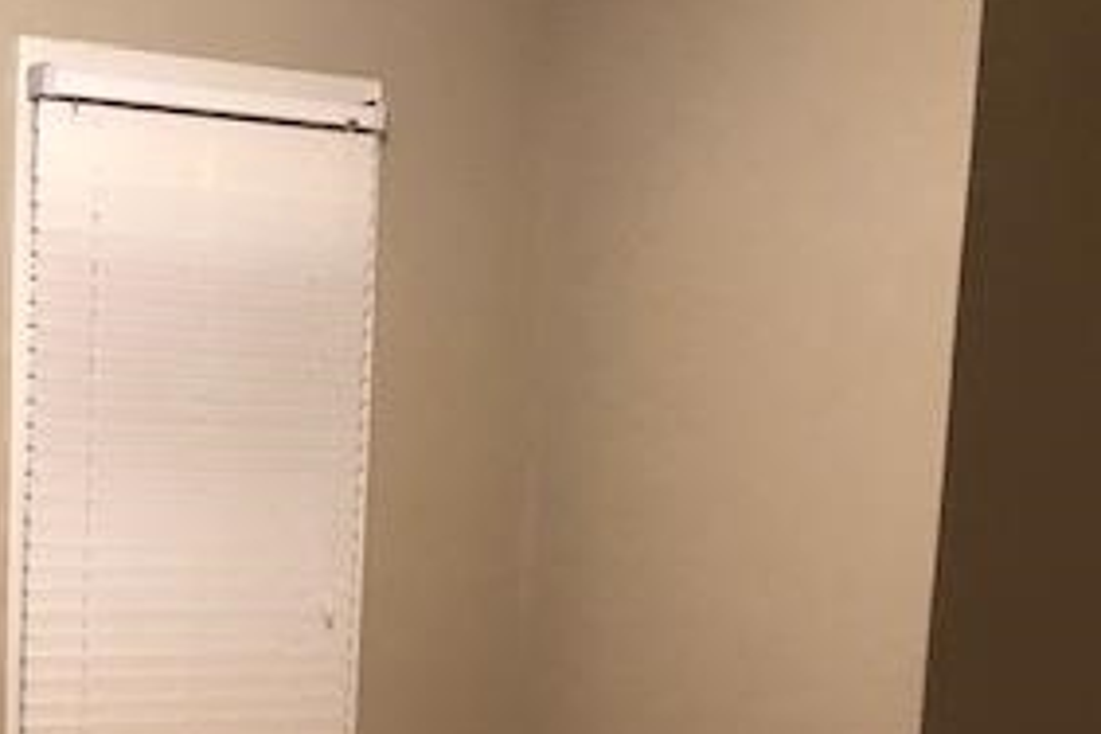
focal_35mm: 66
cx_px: -74
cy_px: 847
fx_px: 2018
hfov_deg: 28.1
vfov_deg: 19.6
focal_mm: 4
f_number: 1.8
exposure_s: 1/5
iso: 80
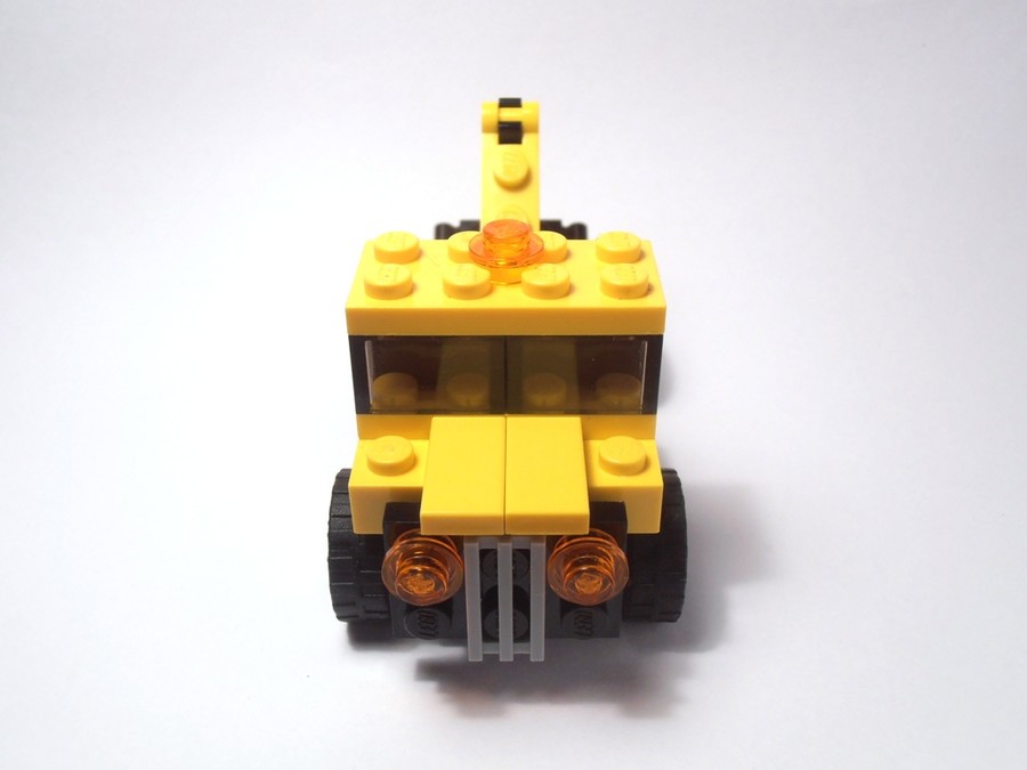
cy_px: 385
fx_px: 1098
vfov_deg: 38.7
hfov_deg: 50.1
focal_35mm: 37
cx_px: 514
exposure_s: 1/80
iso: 80
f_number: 3.9
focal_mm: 6.61
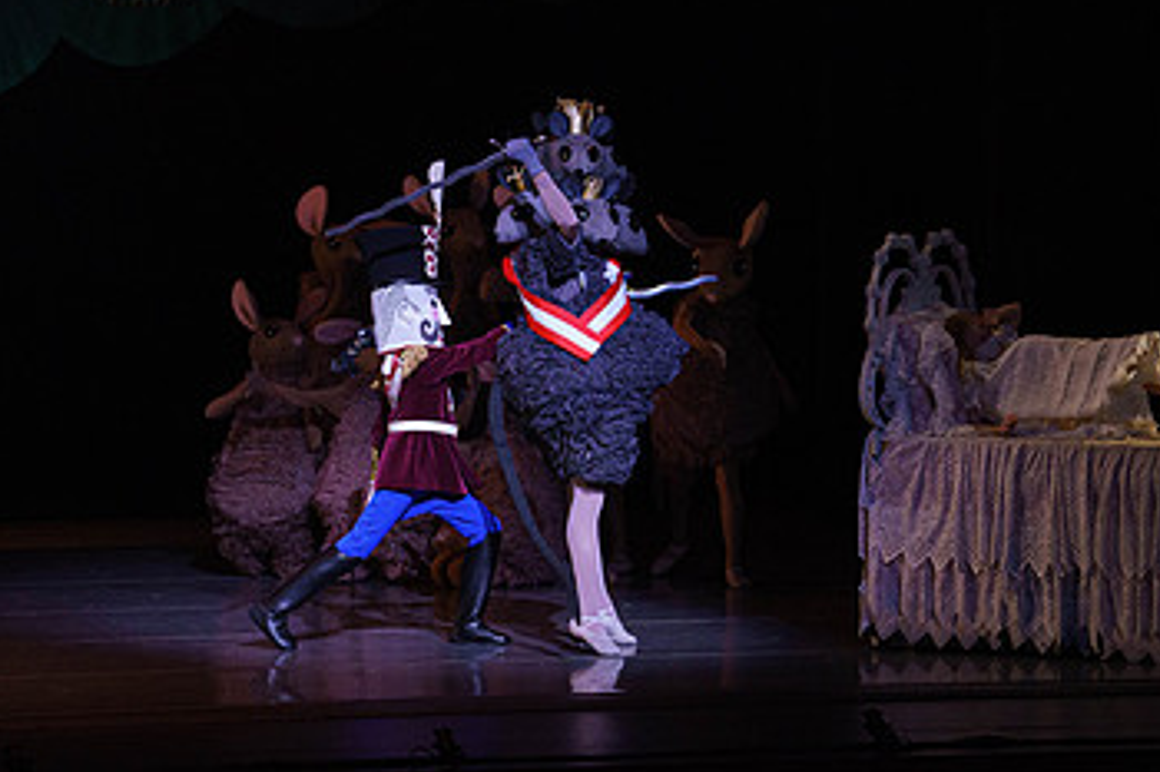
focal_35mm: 297
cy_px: 303
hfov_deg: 6.9
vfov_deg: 4.6
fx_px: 9565
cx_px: 414
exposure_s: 1/320
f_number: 9
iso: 5000
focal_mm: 179
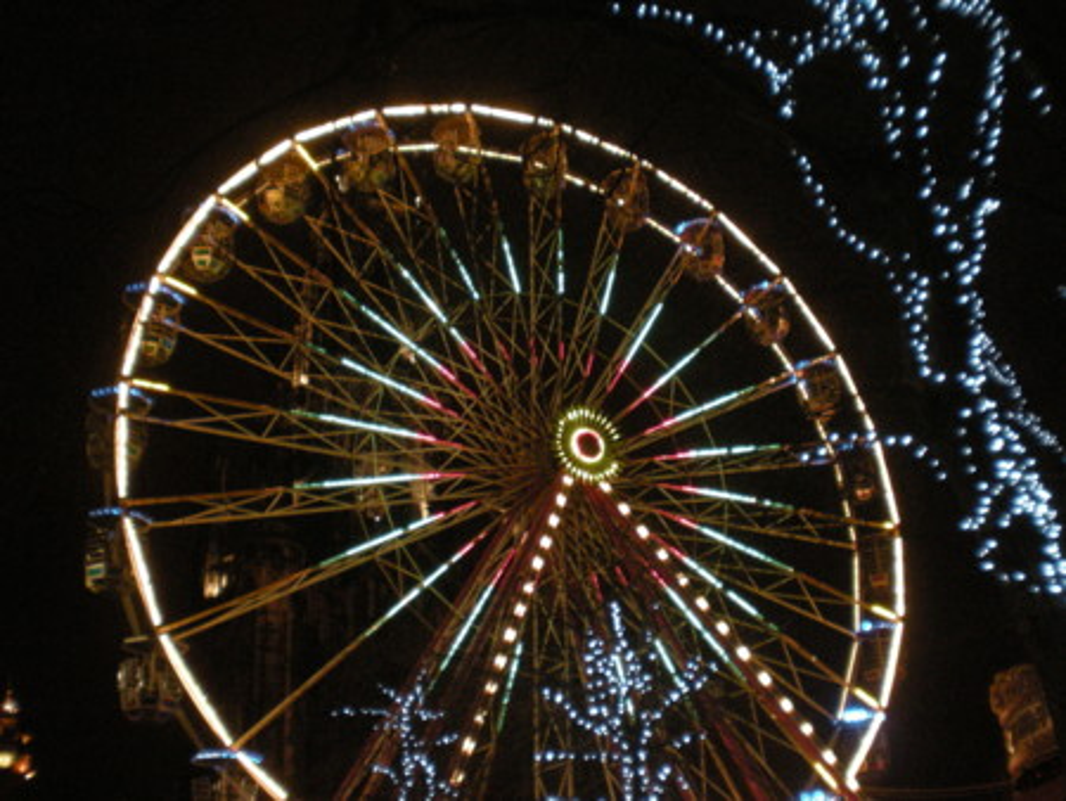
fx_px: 1171
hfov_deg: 49.0
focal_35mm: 38
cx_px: 533
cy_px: 400
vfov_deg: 37.8
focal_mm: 6.3
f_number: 3.1
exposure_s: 1/11.4
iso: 400
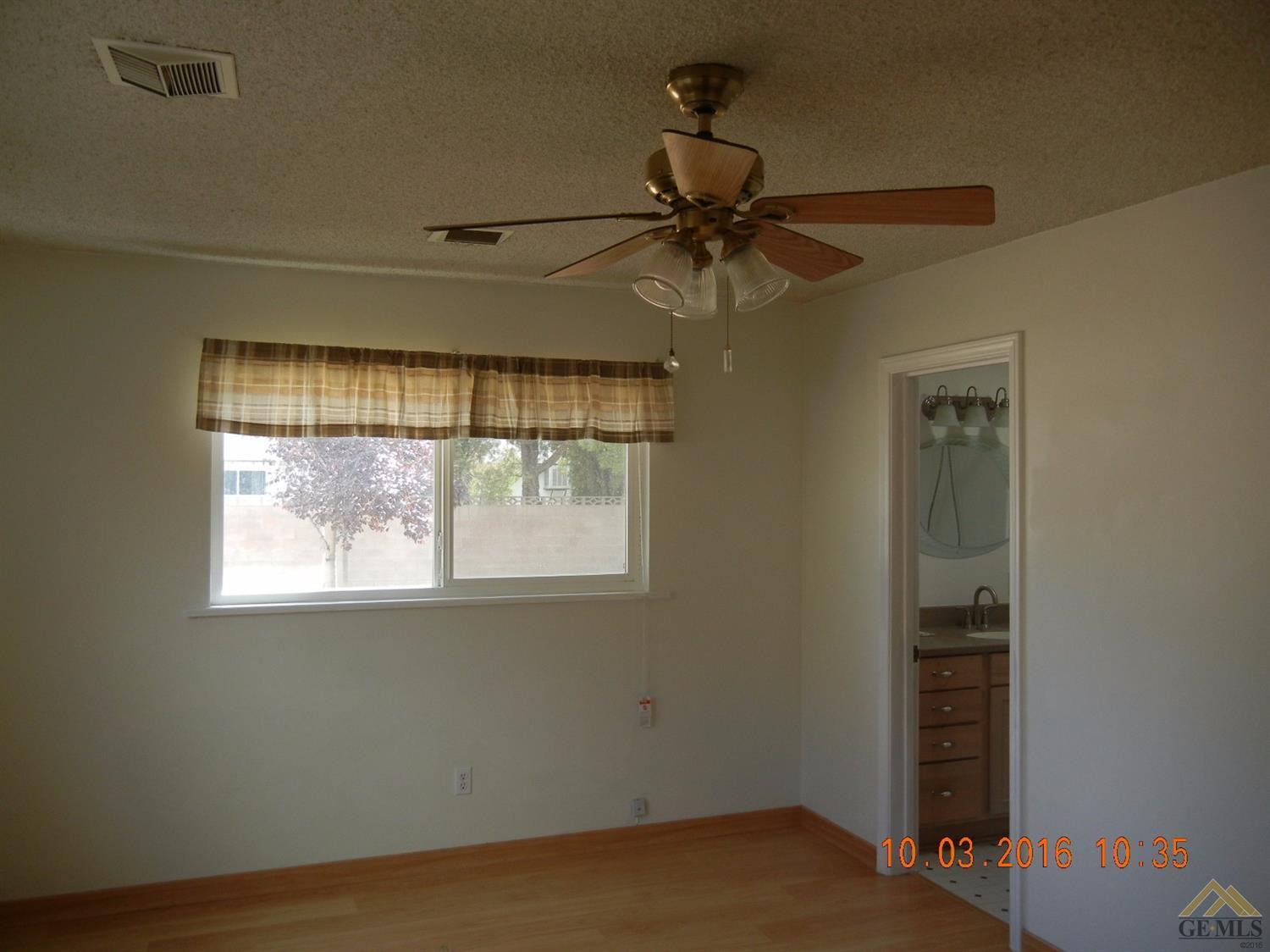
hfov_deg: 60.0
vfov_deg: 46.8
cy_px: 476
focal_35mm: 30
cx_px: 635
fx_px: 1100
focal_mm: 5.4
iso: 160
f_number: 3.5
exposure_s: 1/81
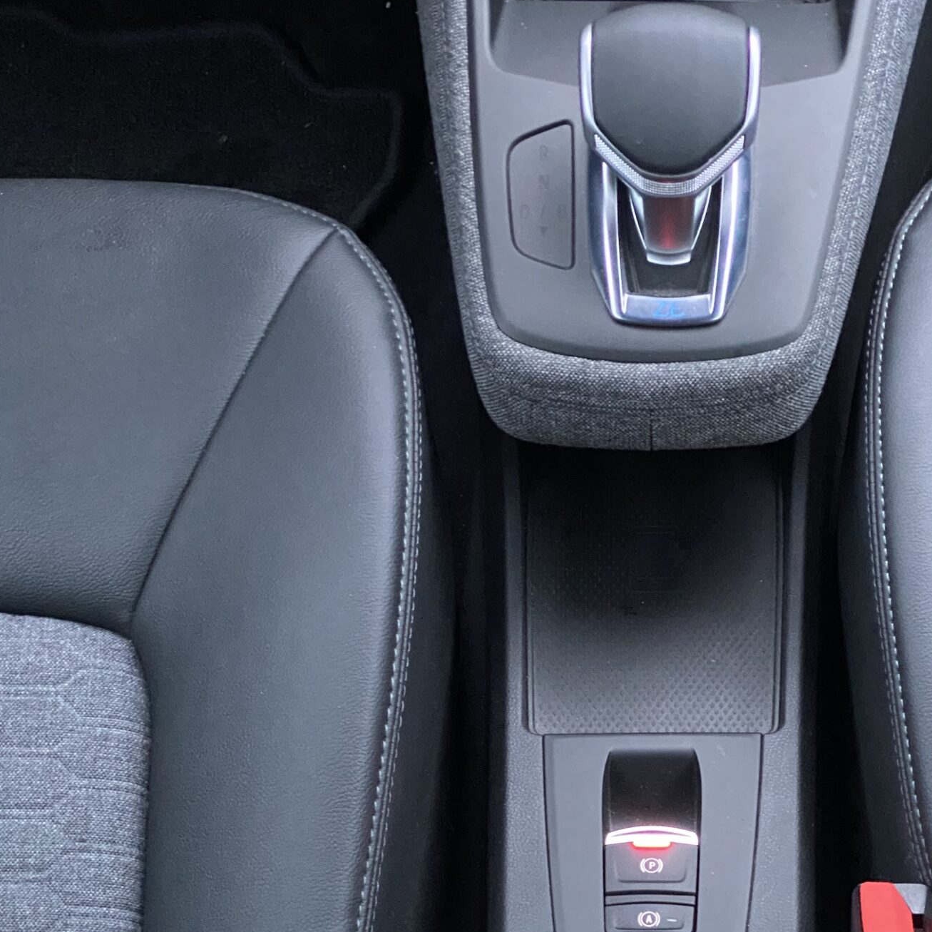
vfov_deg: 18.9
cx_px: 645
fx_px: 2741
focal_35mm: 90
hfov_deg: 19.2
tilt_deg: -58.2
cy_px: 851
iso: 1000
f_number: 2
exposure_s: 1/27
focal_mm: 6
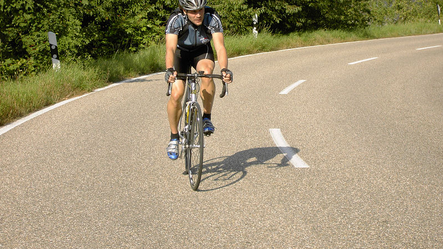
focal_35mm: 115
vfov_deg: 10.5
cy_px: 86
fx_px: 1351
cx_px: 222
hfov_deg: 18.6
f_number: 5.6
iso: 100
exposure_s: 1/400
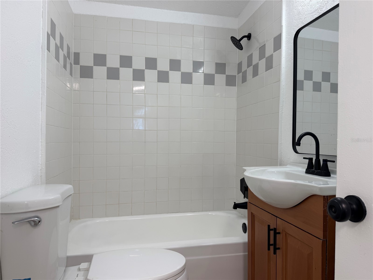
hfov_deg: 71.6
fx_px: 259
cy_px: 140
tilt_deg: -0.2
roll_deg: -0.2
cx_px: 186
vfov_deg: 56.8
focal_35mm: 24
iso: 100
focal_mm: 6.76
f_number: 1.78
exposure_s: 1/120
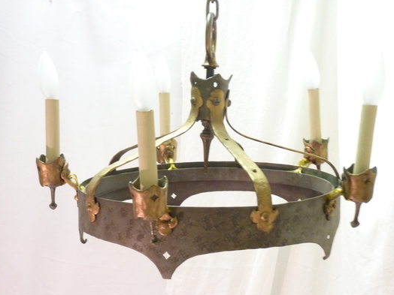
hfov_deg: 34.9
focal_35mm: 55
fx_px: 626
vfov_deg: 26.5
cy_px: 167
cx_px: 219
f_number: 3.8
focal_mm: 7.9
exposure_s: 1/8
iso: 400
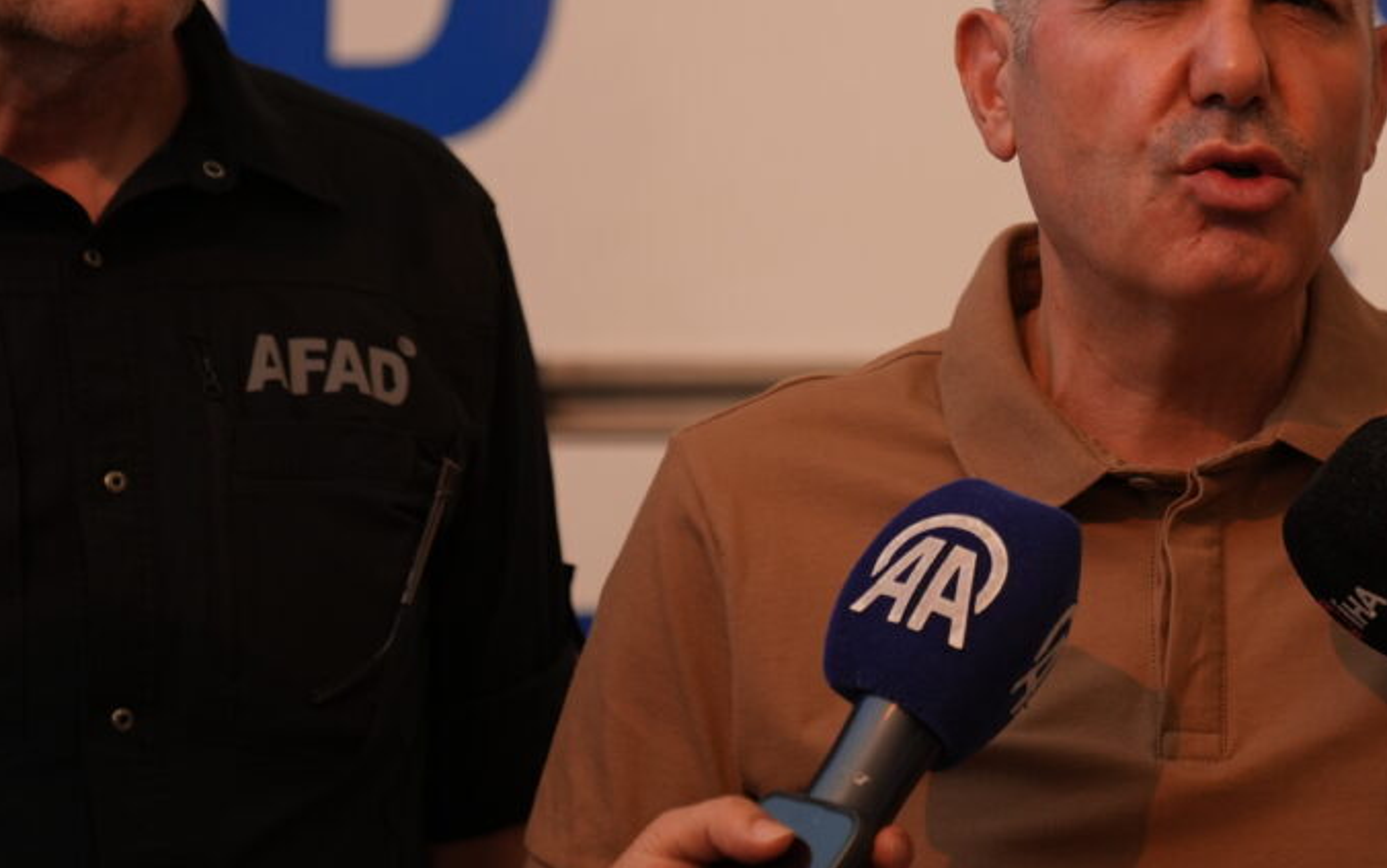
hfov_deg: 15.3
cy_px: 167
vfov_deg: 9.7
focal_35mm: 135
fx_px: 5105
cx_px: 1204
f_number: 2.8
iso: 500
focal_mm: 70
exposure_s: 1/8000
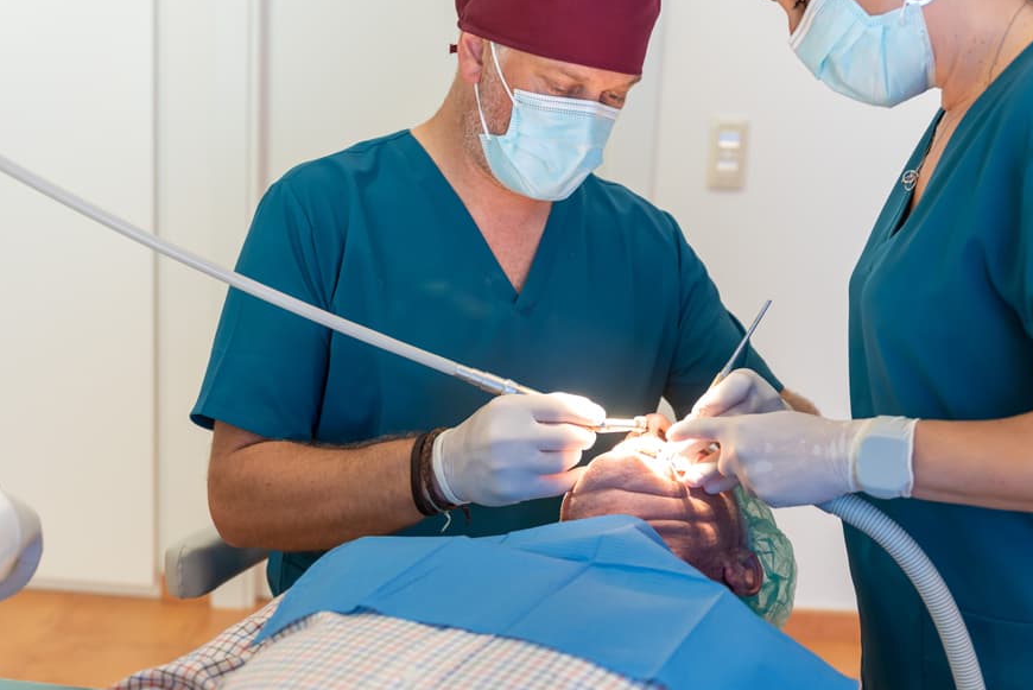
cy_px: 355
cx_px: 515
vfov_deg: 29.3
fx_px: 1321
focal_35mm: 46
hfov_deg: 42.7
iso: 250
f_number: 3.2
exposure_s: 1/40
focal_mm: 40
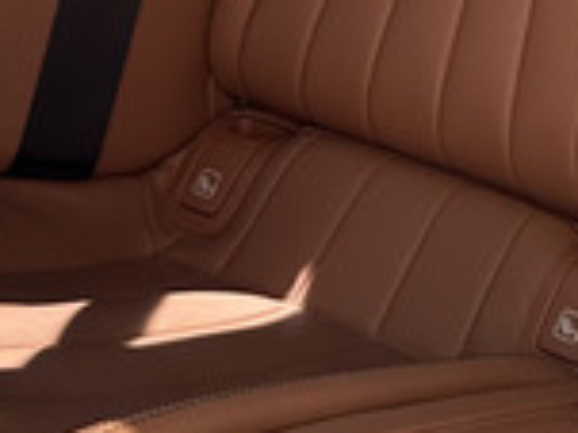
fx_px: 2669
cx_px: 475
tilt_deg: -19.9
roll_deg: -1.9
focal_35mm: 160
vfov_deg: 9.1
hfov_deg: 12.3
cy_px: -84
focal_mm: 6.86
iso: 64
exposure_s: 1/180
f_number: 1.78
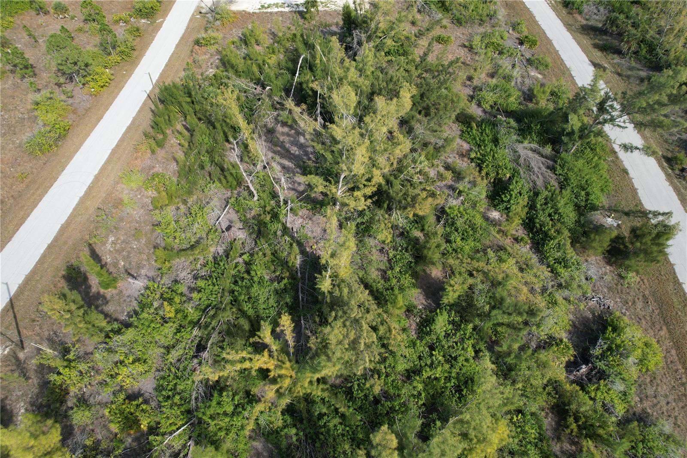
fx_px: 420
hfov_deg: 78.6
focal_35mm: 22
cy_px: 229
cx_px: 344
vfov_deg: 57.2
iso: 100
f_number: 2.8
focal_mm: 8.38
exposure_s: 1/1000
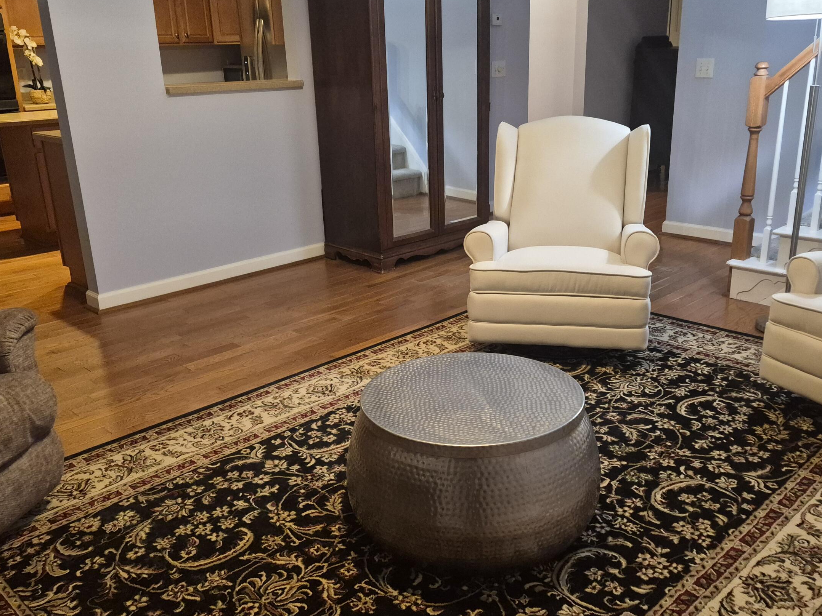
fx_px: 760
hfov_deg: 56.8
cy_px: 296
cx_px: 433
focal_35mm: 32
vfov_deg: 44.2
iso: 1600
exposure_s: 1/120
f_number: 1.8
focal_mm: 5.4
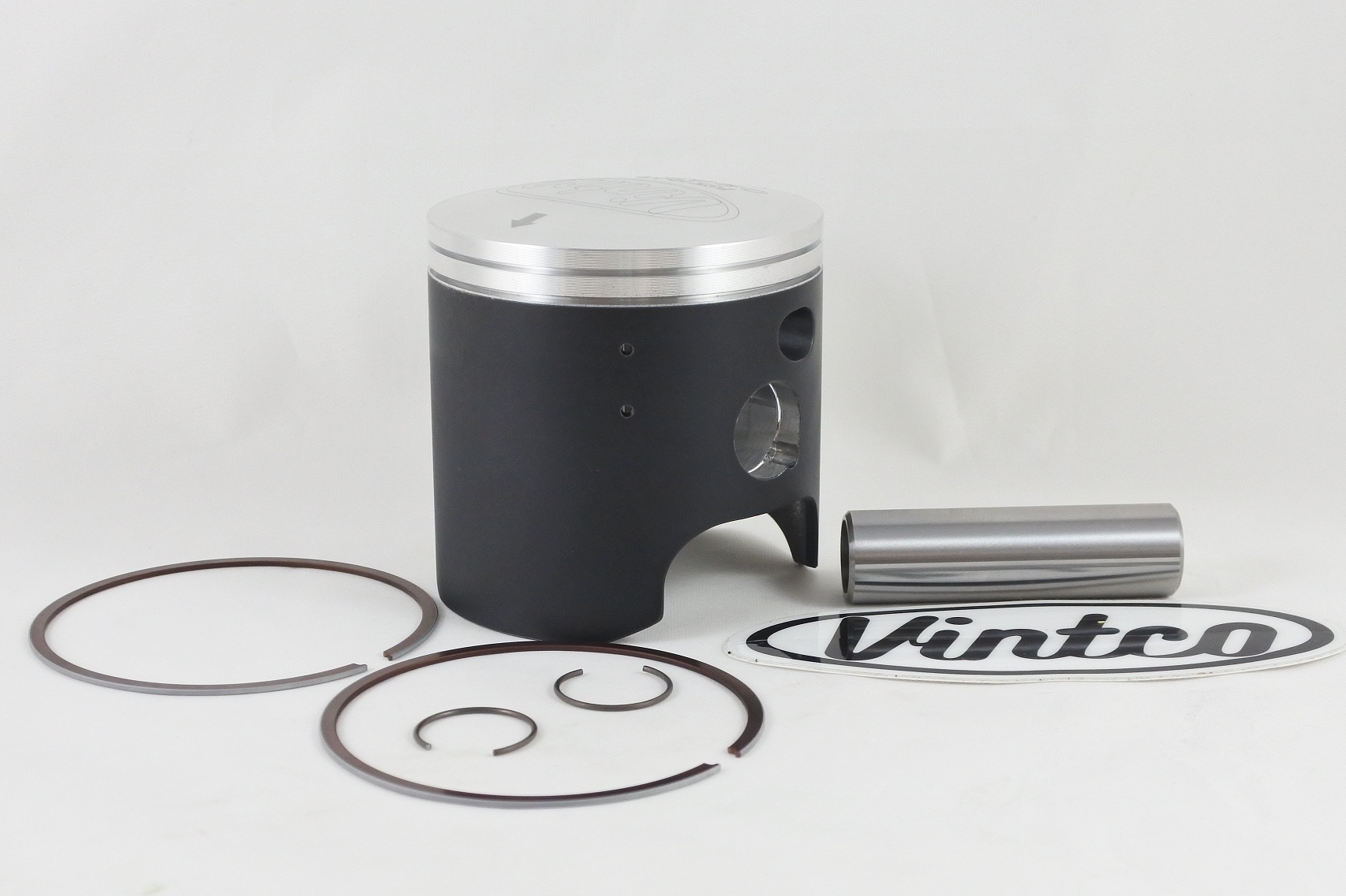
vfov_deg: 31.2
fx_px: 1607
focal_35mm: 43
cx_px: 673
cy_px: 448
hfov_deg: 45.4
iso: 560
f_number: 4.5
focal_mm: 16.1
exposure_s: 1/125
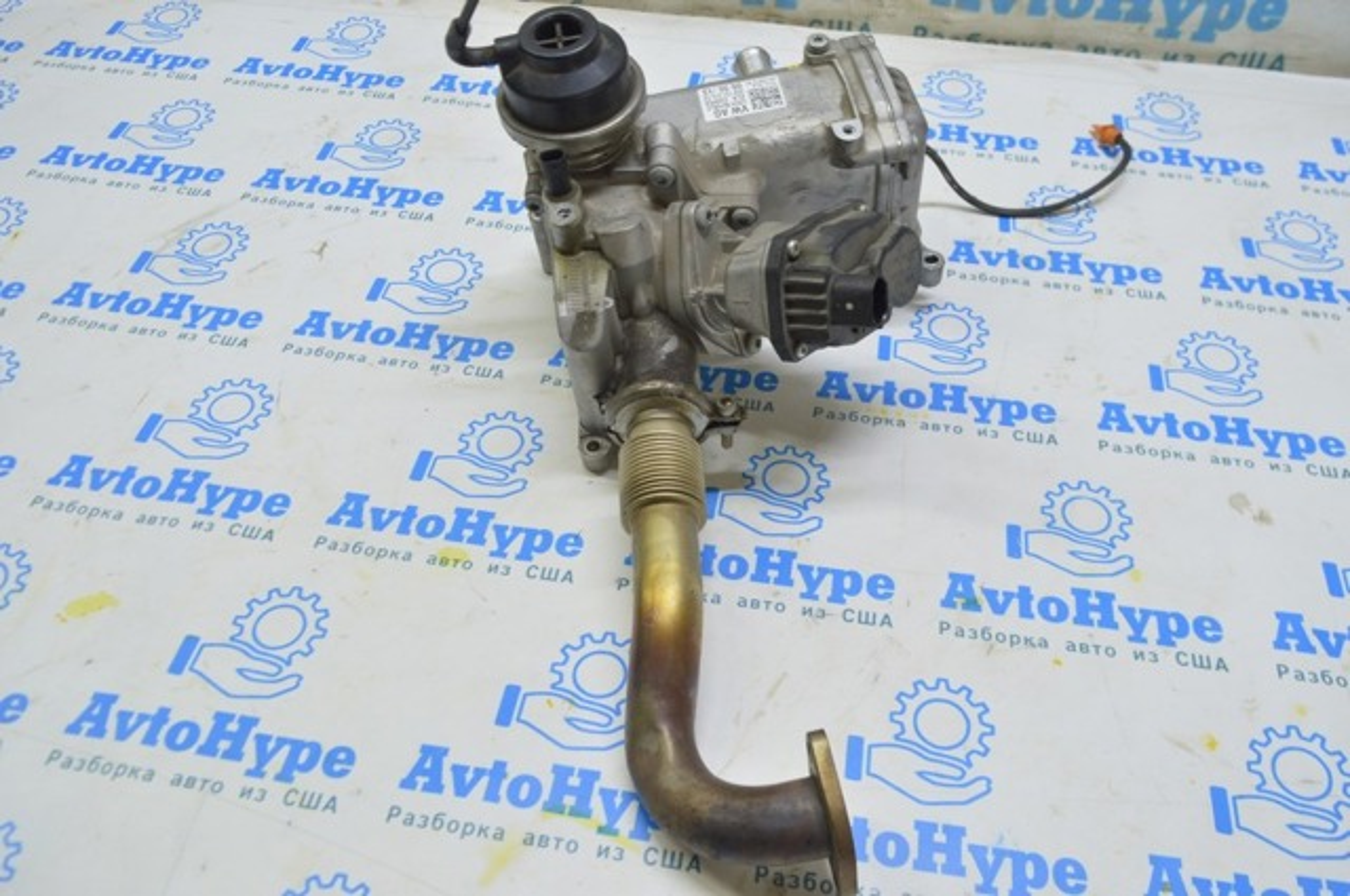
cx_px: 675
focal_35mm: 30
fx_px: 1124
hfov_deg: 62.0
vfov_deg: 43.5
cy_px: 448
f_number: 5.6
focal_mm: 20
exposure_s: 1/20
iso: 400
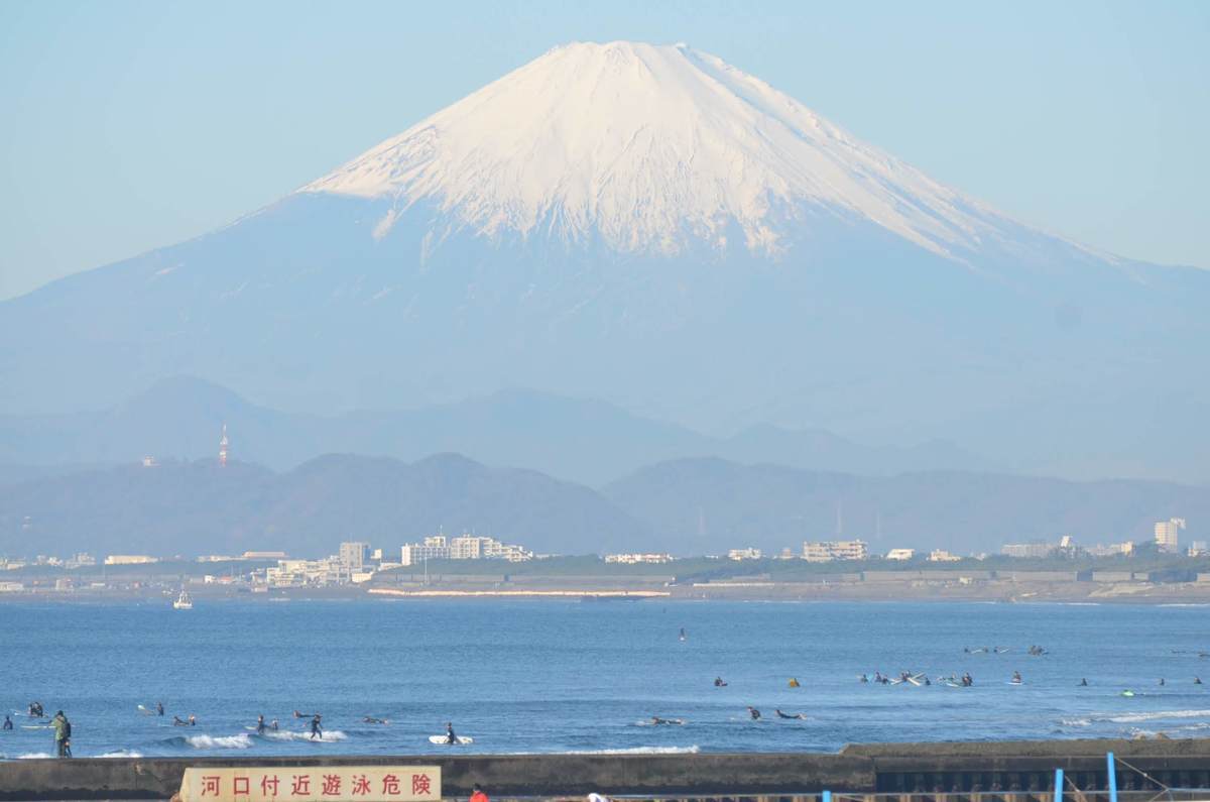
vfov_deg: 4.6
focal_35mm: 300
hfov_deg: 6.9
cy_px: 401
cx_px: 605
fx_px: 10063
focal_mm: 200
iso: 400
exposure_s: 1/1600
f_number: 6.3
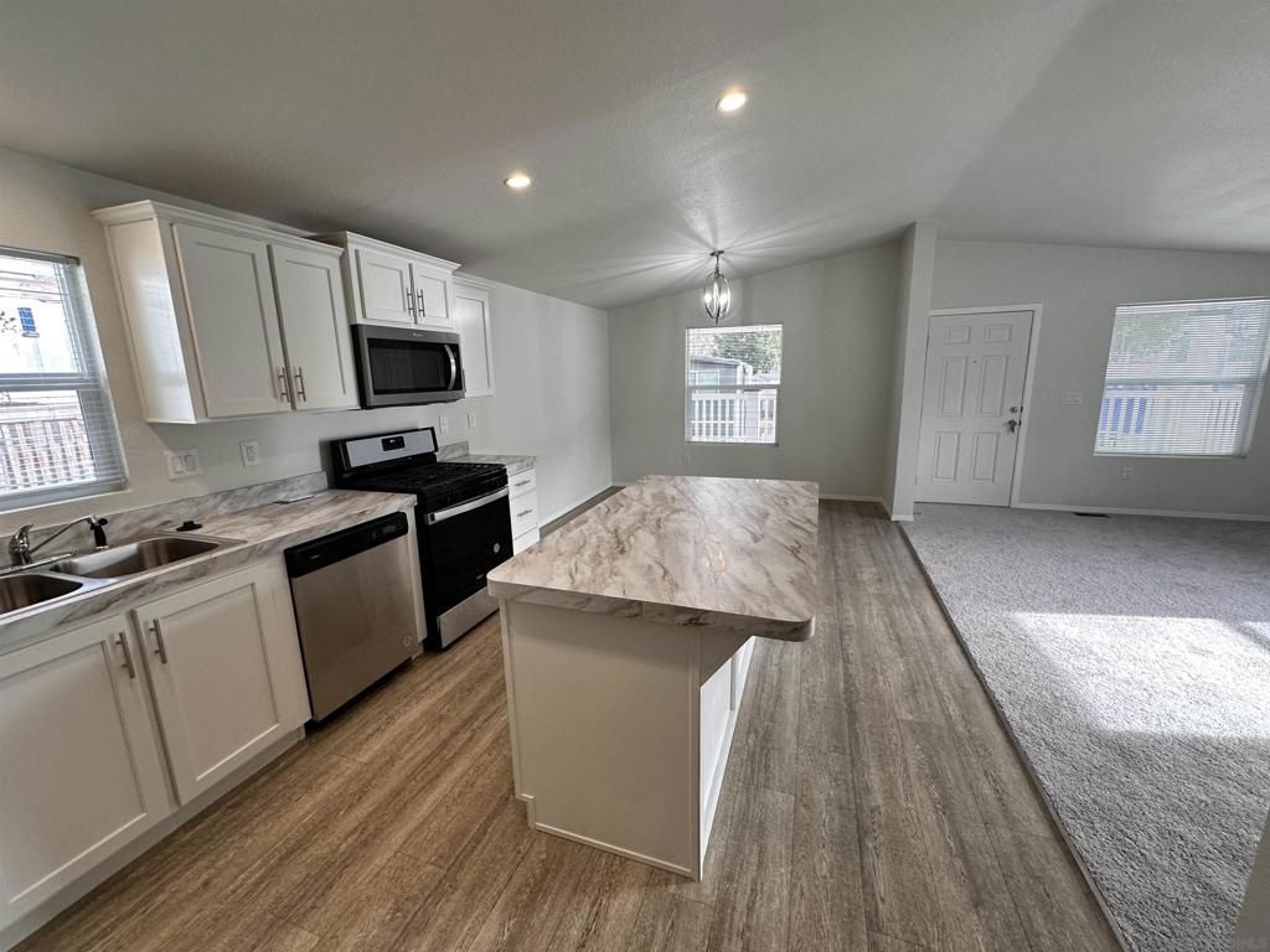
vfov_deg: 85.7
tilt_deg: -11.6
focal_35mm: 14
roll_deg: +1.4
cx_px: 635
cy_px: 476
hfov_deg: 102.1
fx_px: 514
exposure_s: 1/120
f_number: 2.2
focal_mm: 2.22
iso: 125
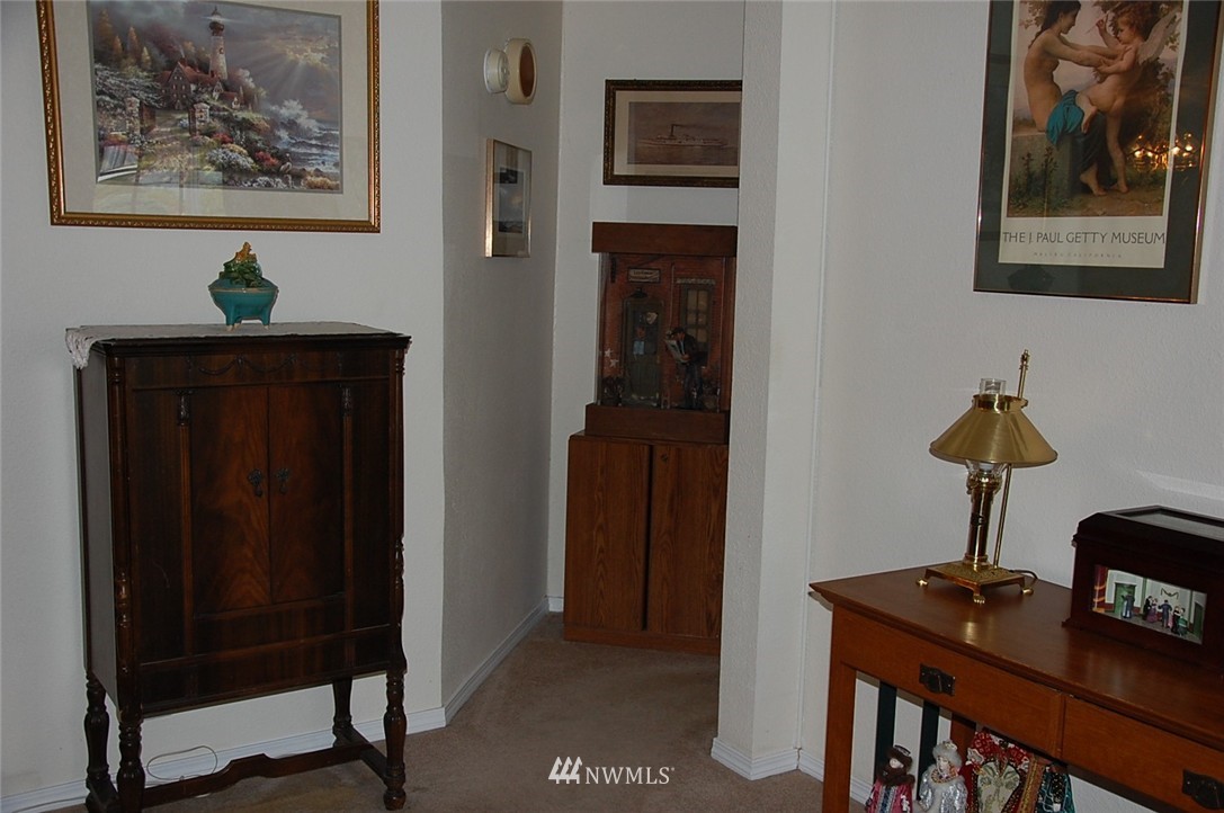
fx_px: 1223
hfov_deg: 53.2
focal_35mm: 36
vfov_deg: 36.8
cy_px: 406
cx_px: 612
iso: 400
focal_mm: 24
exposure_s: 1/60
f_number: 4
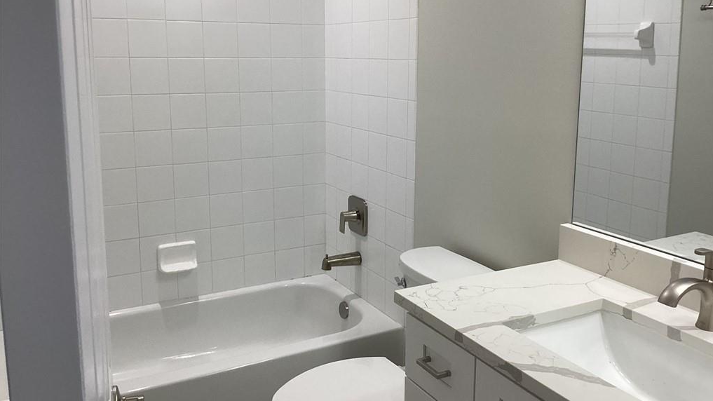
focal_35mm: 34
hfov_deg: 58.0
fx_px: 643
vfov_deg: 34.6
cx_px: 358
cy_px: 165
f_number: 2.4
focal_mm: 3.3
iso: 64
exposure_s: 1/120
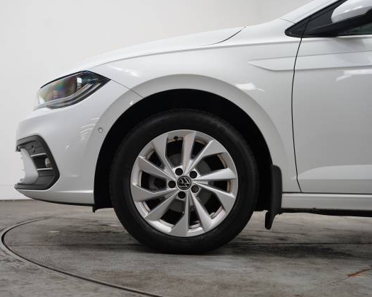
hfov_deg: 33.0
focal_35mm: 57
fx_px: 628
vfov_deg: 26.7
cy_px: 150
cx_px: 168
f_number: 4
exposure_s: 1/160
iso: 1600
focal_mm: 49.9
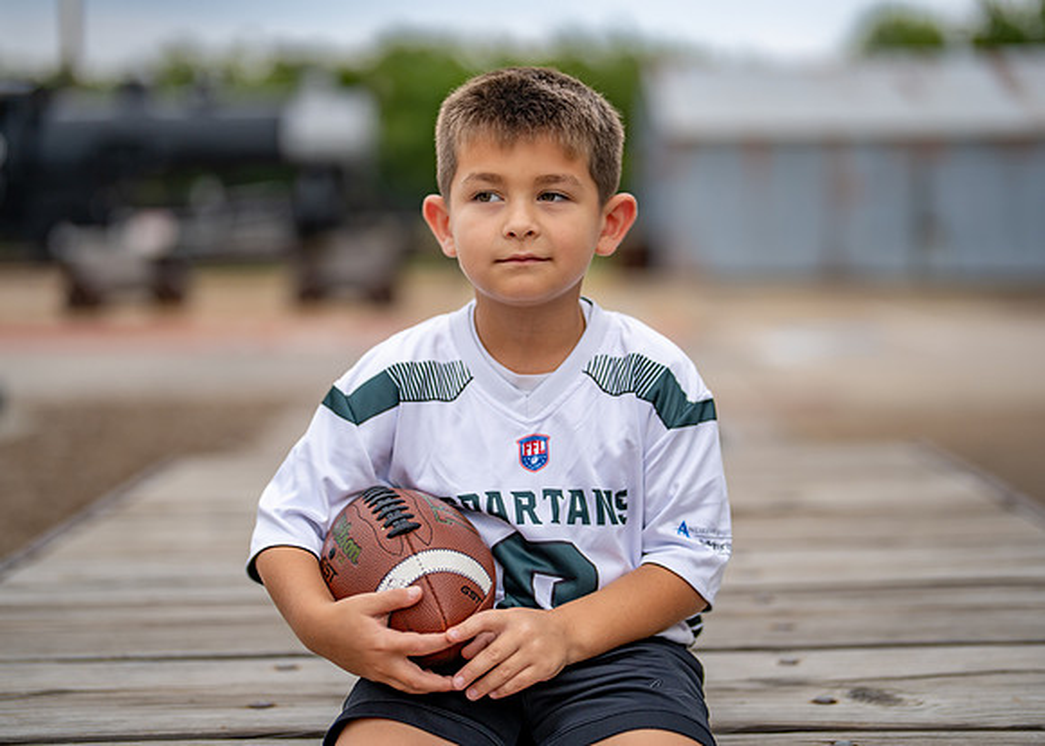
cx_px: 541
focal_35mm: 57
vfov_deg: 24.7
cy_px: 354
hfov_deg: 34.1
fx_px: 1703
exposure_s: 1/2500
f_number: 1.2
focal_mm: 50
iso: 200
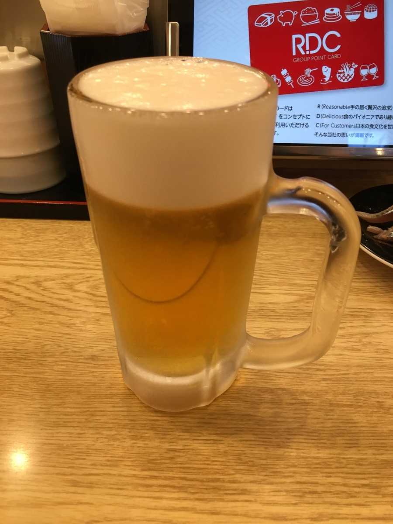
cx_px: 196
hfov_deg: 48.2
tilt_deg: -35.8
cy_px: 262
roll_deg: -1.1
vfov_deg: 61.7
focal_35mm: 29
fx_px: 439
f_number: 2.2
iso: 40
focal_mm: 4.15
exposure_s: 1/30
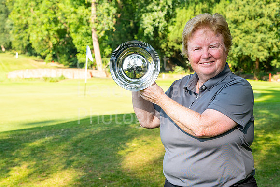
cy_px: 84
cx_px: 154
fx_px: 573
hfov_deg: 27.4
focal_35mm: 74
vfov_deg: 18.5
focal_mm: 67
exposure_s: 1/160
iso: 200
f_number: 9
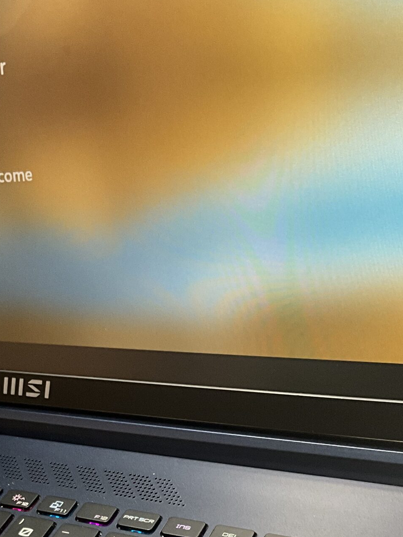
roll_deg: +18.8
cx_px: 95
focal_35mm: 58
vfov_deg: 31.6
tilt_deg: -37.6
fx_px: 900
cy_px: 489
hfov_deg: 24.9
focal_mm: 3
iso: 160
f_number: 1.8
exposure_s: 1/60
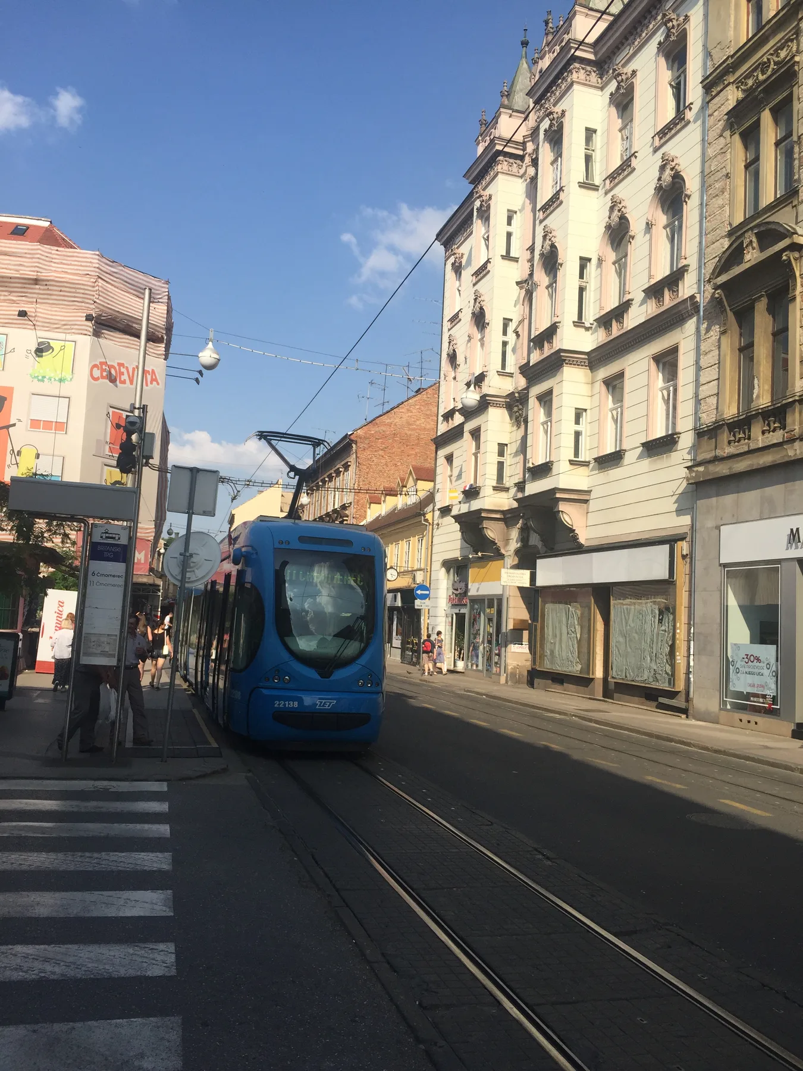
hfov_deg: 48.2
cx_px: 402
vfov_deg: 61.7
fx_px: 897
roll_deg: -1.7
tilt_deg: +3.9
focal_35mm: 29
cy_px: 536
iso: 32
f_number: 2.2
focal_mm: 4.15
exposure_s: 1/2198
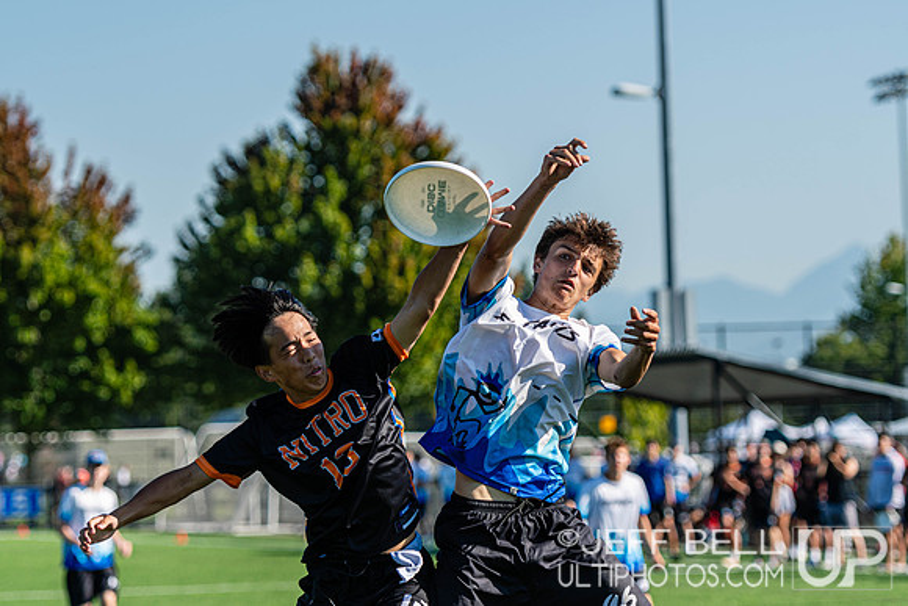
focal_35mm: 168
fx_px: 4238
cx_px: 454
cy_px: 303
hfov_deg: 12.2
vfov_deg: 8.2
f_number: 3.2
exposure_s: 1/2000
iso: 100
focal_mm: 112
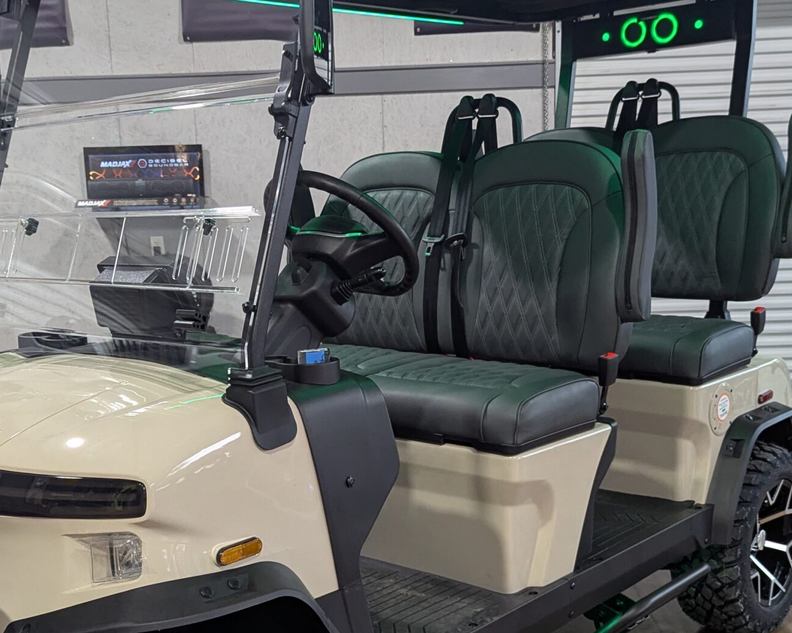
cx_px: 380
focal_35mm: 46
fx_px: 1078
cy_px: 429
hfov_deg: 40.3
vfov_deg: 32.4
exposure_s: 1/351
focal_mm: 6.81
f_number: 1.85
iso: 758
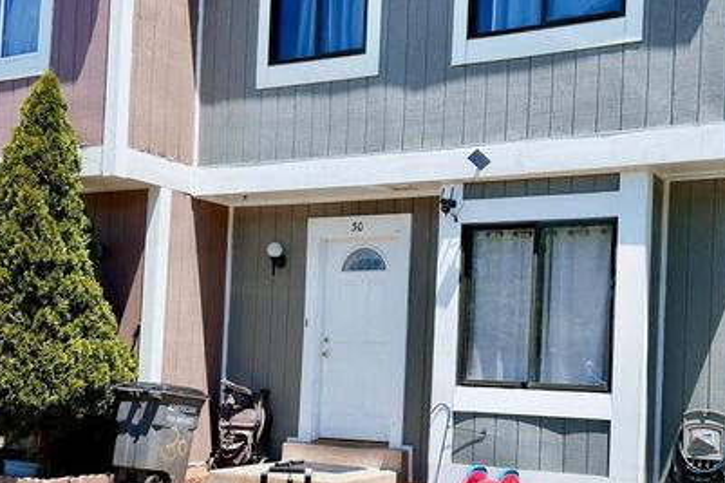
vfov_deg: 35.7
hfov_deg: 51.4
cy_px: 182
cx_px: 450
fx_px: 745
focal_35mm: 37
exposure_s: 1/3344
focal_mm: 6.76
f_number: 1.78
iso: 64
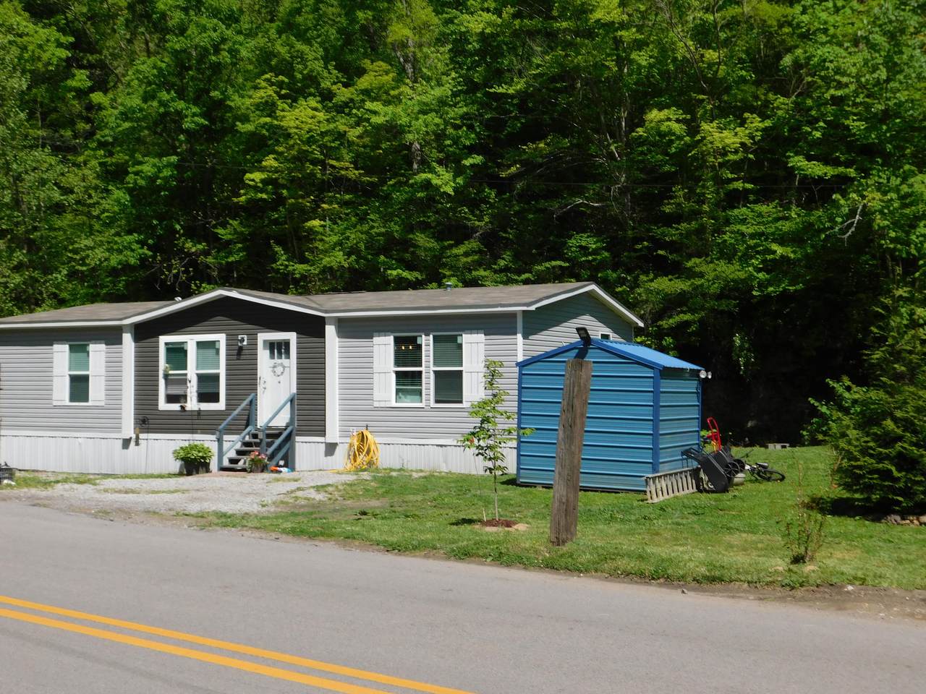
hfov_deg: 46.8
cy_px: 347
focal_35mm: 40
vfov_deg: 36.0
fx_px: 1070
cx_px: 463
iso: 125
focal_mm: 7.1
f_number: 7.2
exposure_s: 1/400
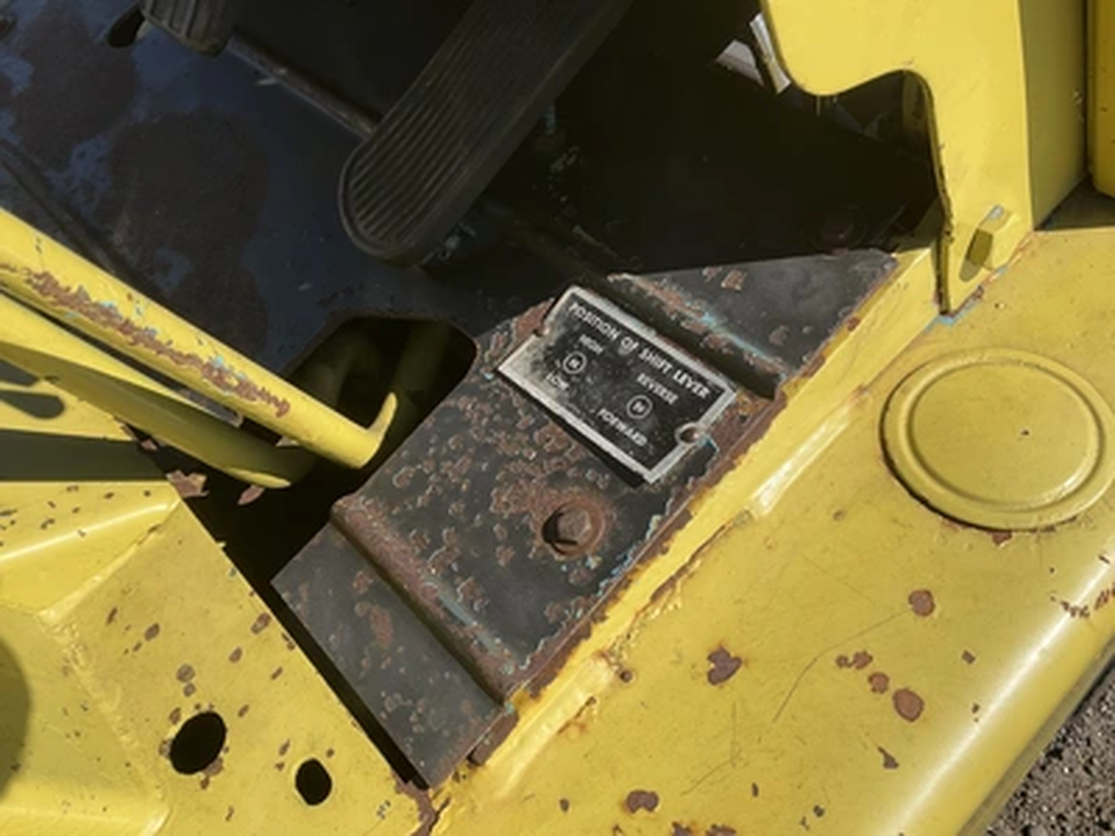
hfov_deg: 61.7
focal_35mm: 29
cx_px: 558
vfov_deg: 48.2
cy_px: 418
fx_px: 934
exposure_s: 1/1279
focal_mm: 3
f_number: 1.8
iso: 25
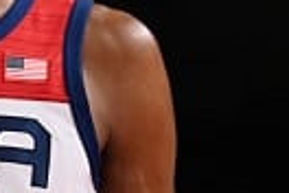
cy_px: 105
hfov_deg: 2.6
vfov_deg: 1.7
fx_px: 6382
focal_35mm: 795
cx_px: -125
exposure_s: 1/2000
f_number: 2.8
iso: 1600
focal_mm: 175
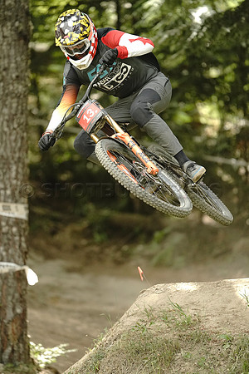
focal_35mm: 600
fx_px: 6225
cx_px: 124
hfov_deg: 2.3
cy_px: 187
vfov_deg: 3.4
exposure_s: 1/2500
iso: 5000
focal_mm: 600
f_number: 4
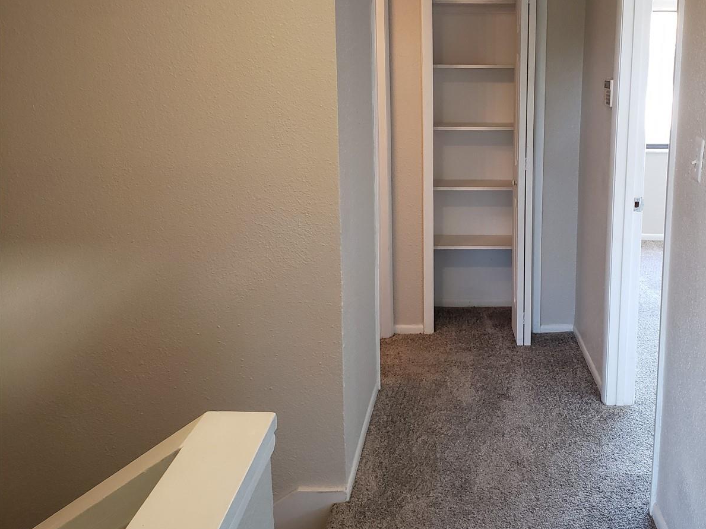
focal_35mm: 35
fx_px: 714
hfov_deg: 51.6
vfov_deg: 40.5
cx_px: 473
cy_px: 210
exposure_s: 1/60
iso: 320
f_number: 2.4
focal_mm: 4.3
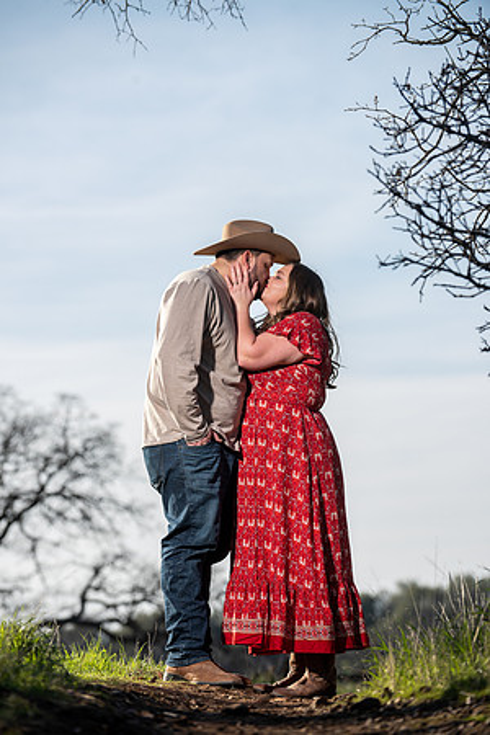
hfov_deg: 8.9
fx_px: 3164
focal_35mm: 155
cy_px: 368
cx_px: 245
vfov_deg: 13.2
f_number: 4.5
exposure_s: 1/250
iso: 50
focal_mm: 155
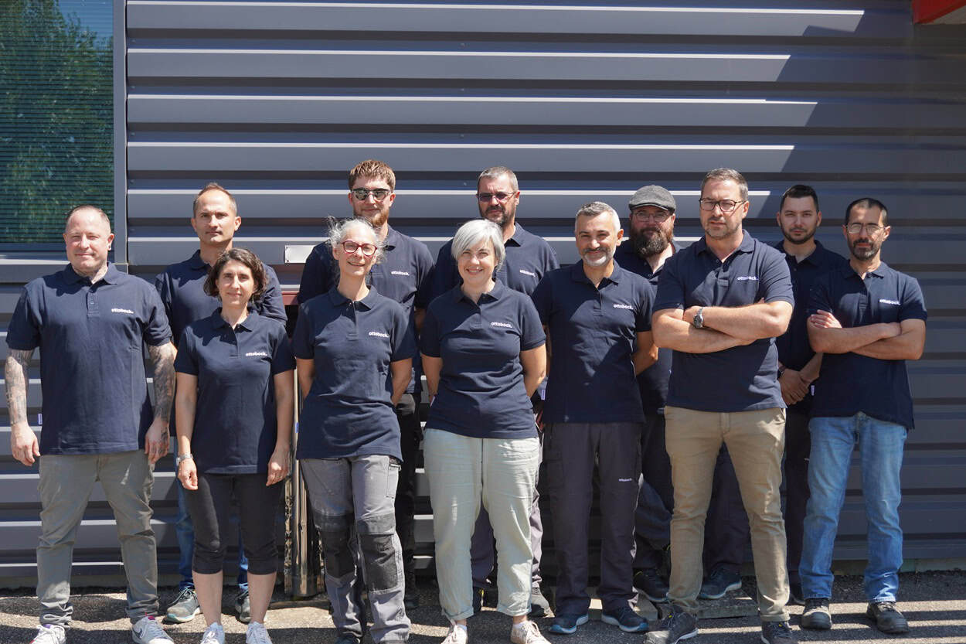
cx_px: 483
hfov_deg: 40.0
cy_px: 322
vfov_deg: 27.2
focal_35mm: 50
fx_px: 1328
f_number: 5.6
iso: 100
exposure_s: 1/250
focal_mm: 33
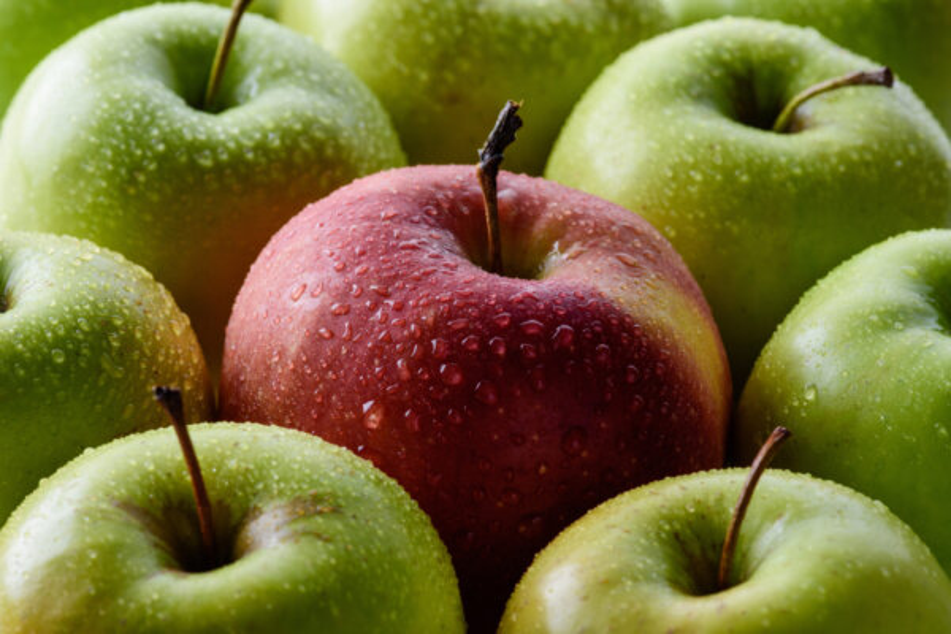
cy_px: 317
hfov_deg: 19.5
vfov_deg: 13.0
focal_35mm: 105
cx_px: 476
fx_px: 2774
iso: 400
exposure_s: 1/125
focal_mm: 105
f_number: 20
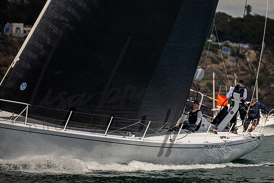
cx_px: 176
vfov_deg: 2.6
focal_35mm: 523
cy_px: 64
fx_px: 3981
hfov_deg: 3.9
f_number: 5.6
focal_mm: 400
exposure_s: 1/5000
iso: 400
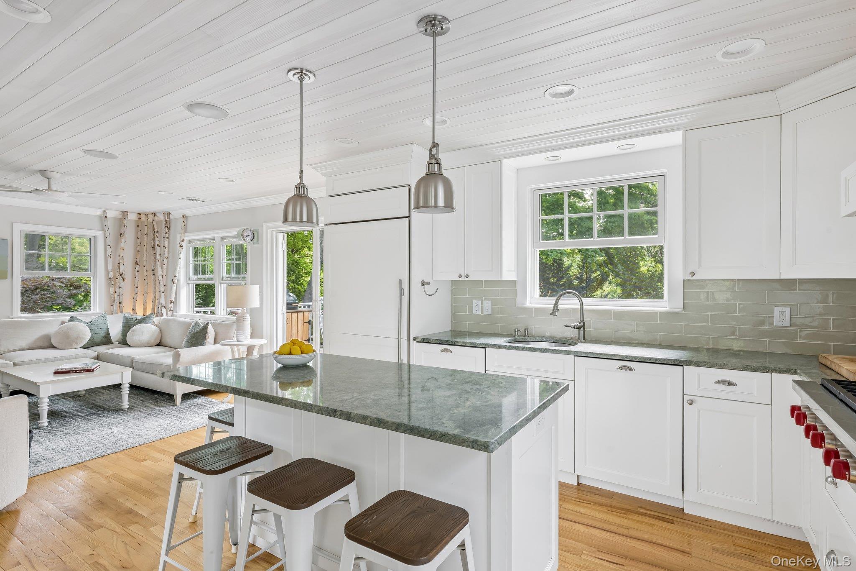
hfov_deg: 90.0
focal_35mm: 18
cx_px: 428
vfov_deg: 67.4
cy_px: 286
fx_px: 428
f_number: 9
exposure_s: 1/6
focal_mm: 18
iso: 250
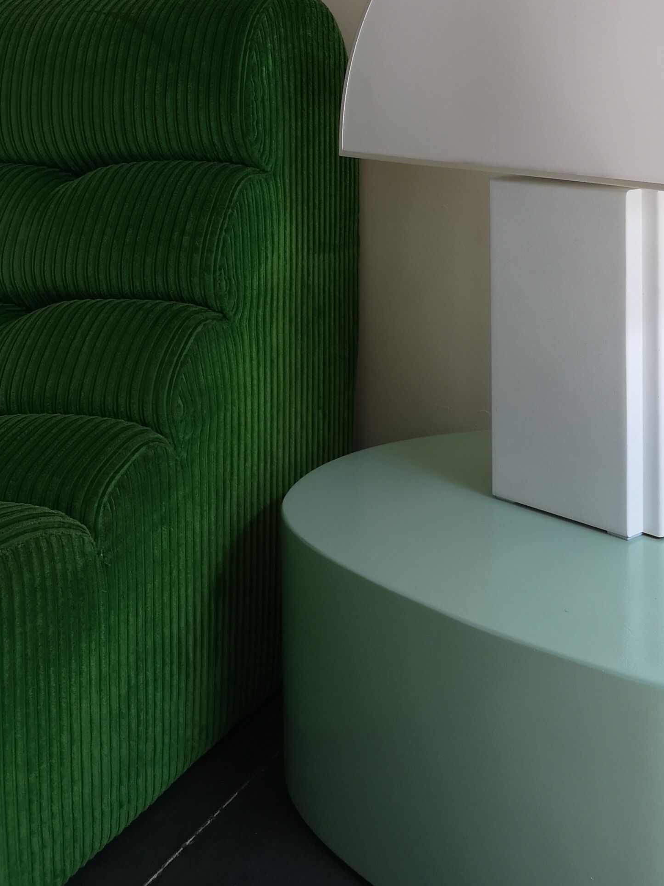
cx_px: 620
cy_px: 109
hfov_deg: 27.3
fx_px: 1305
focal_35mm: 51
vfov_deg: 35.5
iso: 64
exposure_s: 1/100
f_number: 1.8
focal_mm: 3.95
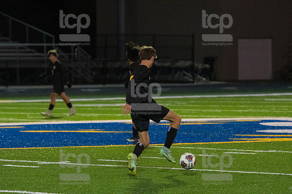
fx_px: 2245
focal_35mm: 277
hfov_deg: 7.4
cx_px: 146
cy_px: 97
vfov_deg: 5.0
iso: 6400
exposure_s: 1/1250
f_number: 4.5
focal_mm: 185
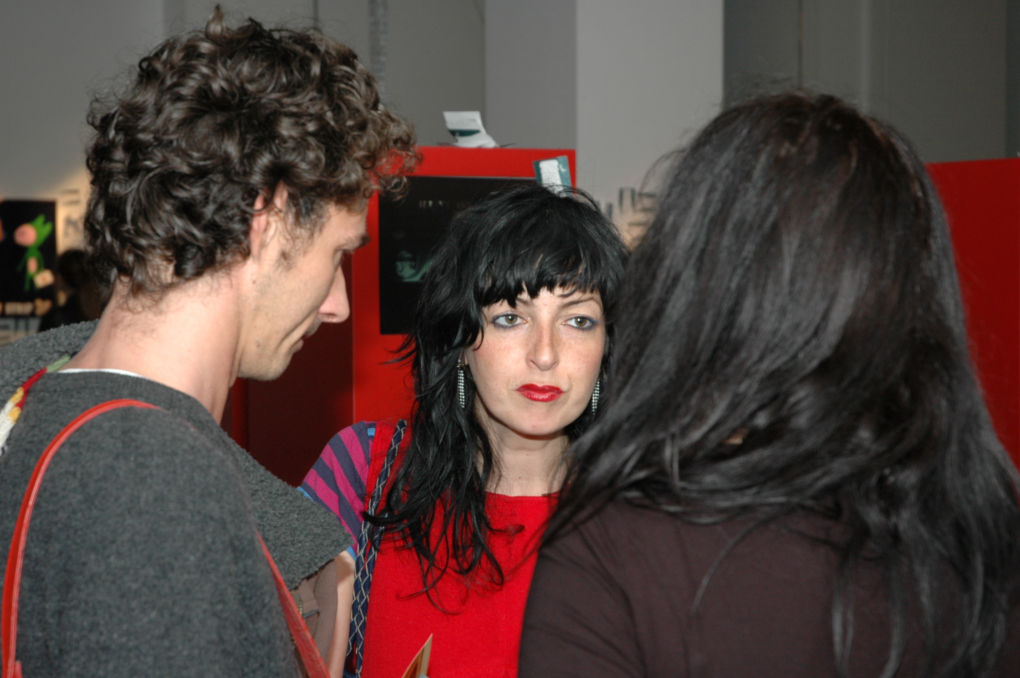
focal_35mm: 78
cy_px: 339
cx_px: 510
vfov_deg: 17.5
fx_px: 2207
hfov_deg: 26.0
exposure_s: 1/60
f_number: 5
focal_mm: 52
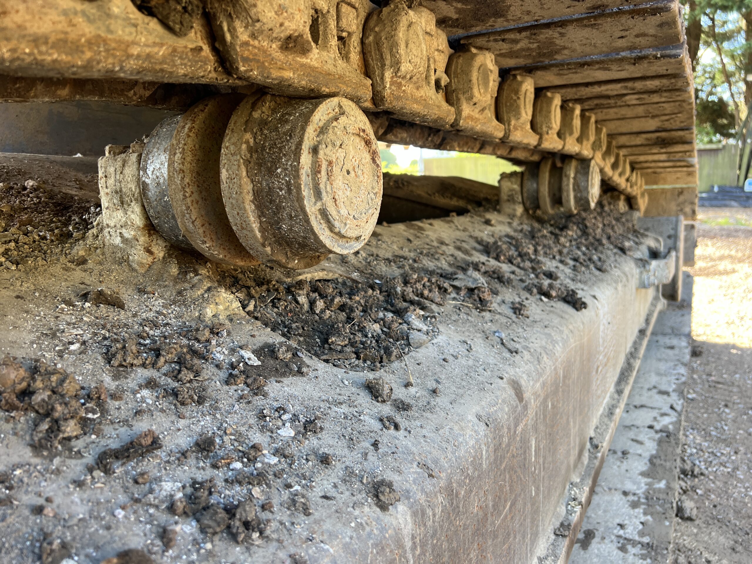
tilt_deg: -10.8
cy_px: 282
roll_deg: +1.1
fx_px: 565
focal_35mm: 26
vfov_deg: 53.1
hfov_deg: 67.3
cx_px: 376
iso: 50
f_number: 1.5
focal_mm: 5.7
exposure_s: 1/121
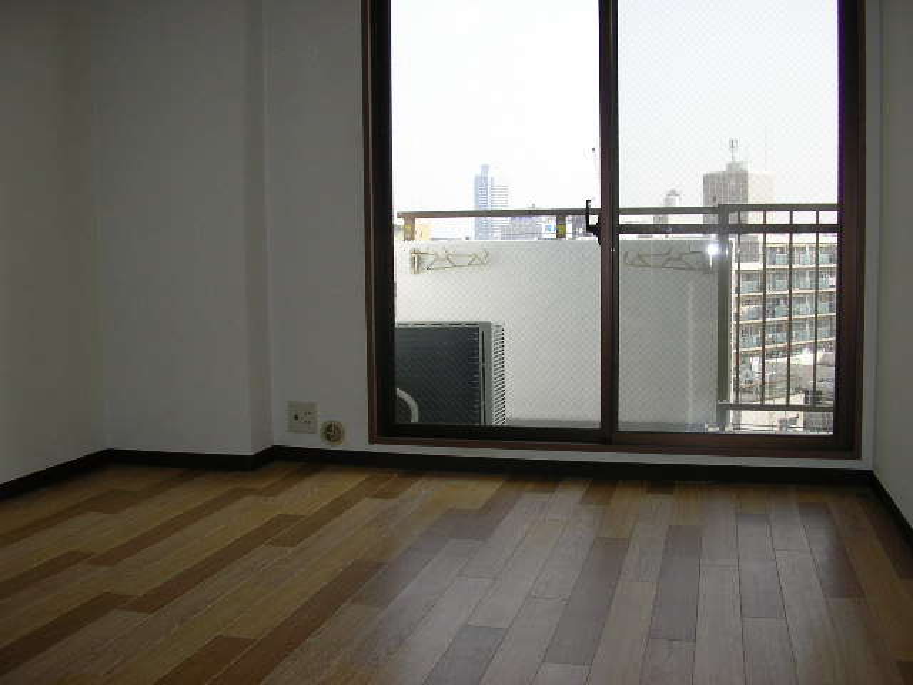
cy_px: 342
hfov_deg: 49.0
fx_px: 1002
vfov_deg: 37.7
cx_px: 456
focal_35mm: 38
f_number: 2.9
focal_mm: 5.8
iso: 50
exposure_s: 1/336
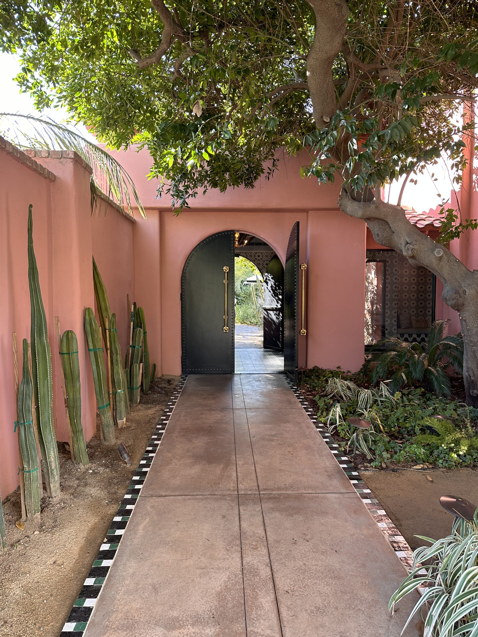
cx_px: 239
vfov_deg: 71.6
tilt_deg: -2.1
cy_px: 318
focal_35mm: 24
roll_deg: -0.1
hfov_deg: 56.8
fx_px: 442
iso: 100
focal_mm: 6.86
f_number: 1.78
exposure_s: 1/121
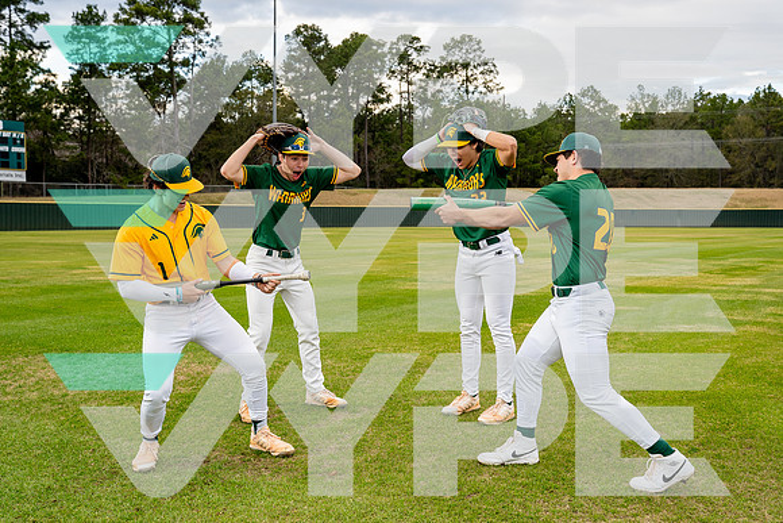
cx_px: 392
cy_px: 262
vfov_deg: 32.7
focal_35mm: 41
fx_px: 889
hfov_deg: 47.5
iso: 400
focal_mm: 40
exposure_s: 1/250
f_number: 5.6
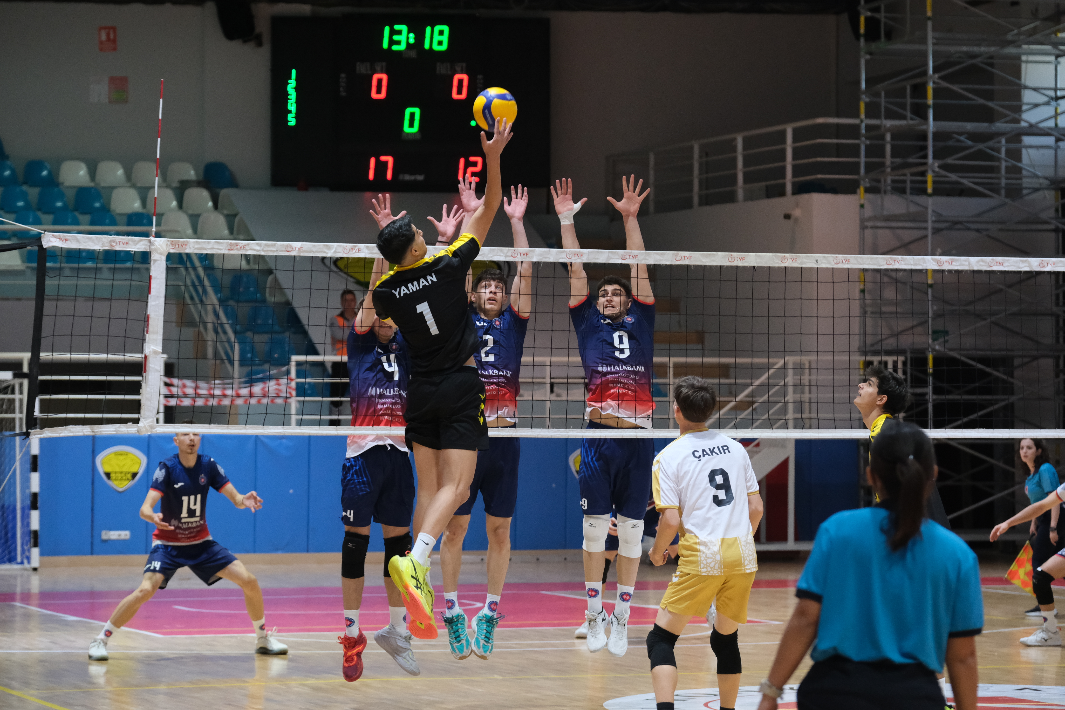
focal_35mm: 126
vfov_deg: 10.9
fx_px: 3727
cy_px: 355
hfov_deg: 16.3
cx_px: 532
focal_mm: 83.8
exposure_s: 1/800
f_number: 3.6
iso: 3200
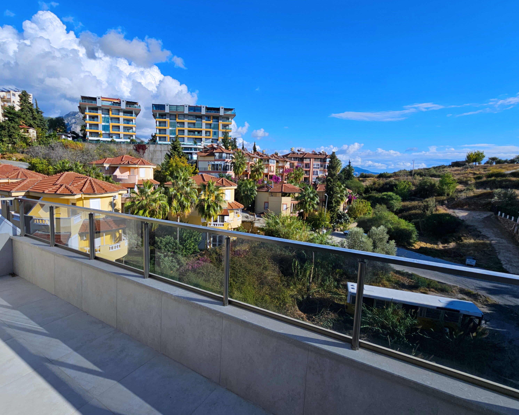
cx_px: 217
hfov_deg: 88.9
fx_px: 261
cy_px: 207
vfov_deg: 77.0
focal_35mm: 17
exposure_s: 1/3255
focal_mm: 2.2
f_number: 2.2
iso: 50
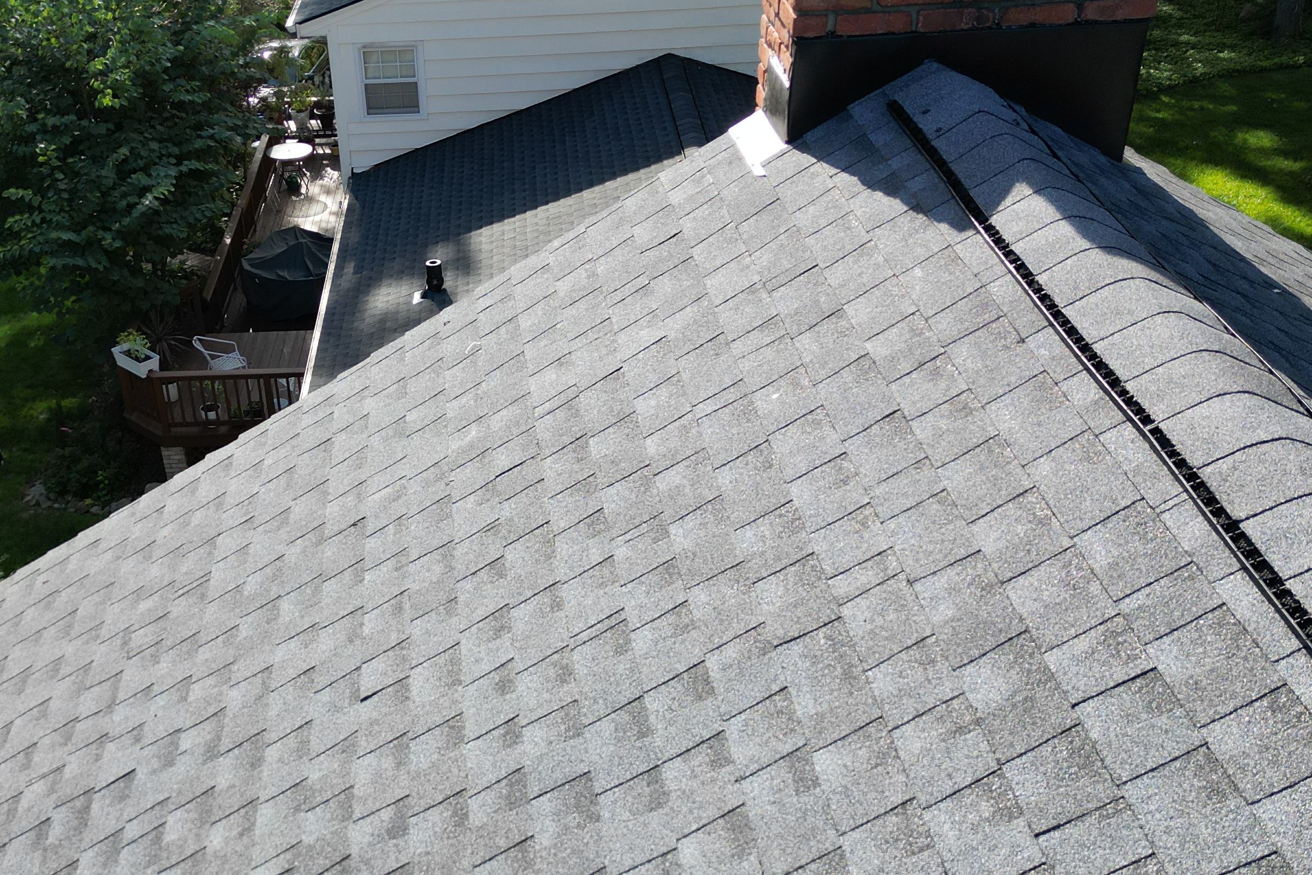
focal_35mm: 42
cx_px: 480
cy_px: 468
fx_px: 1531
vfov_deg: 31.9
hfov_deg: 45.9
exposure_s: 1/725
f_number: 1.7
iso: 100
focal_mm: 6.72
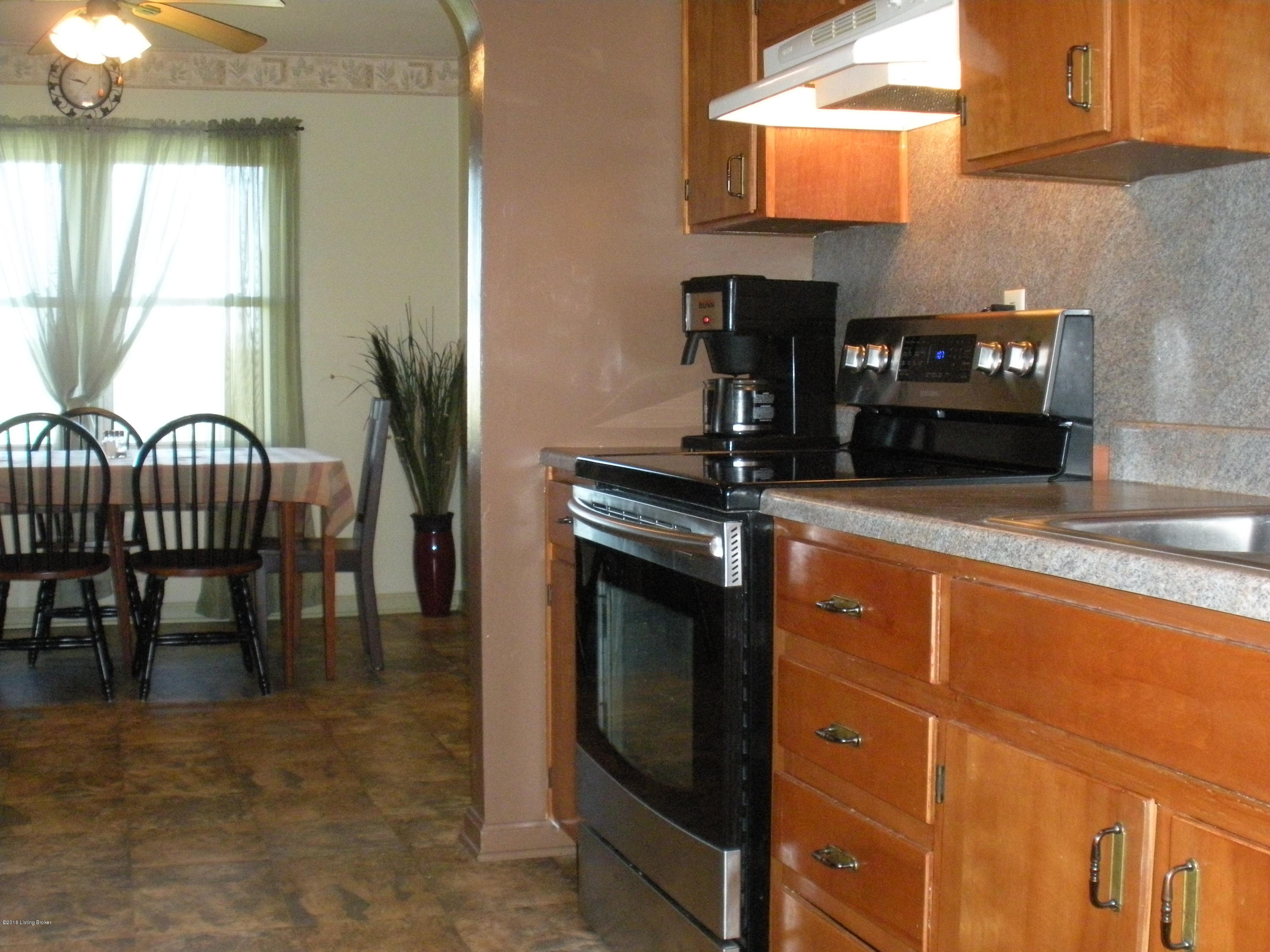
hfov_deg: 43.9
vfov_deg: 33.6
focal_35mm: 43
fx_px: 1578
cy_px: 476
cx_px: 635
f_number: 4
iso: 680
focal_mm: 7.7
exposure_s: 1/60
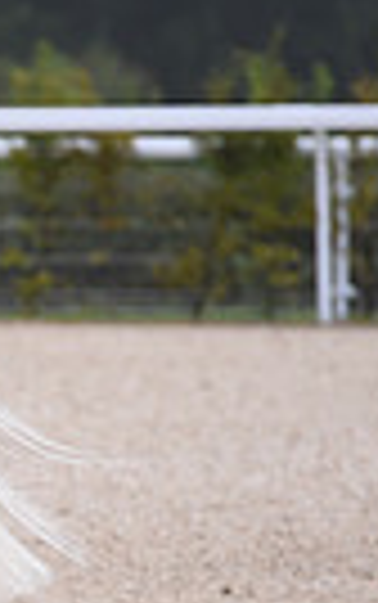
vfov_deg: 2.6
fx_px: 13076
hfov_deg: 1.6
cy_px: 216
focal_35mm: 795
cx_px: -702
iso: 560
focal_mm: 180
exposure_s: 1/800
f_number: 5
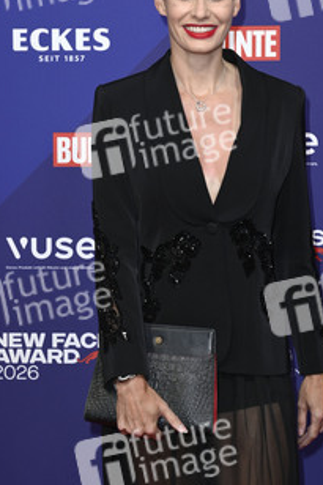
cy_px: 220
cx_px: 202
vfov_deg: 22.4
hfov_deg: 15.0
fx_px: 1226
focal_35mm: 91
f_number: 5.6
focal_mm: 70
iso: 500
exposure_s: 1/250
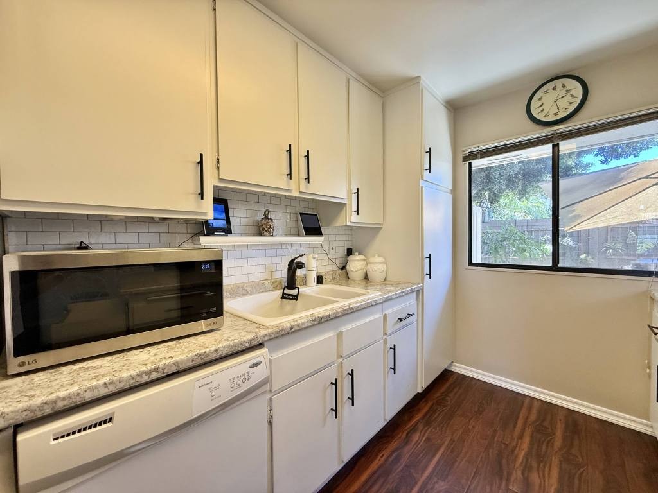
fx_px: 266
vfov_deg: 85.7
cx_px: 329
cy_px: 246
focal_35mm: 14
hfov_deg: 102.1
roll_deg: +0.2
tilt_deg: -1.9
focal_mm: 2.22
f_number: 2.2
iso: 160
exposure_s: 1/120
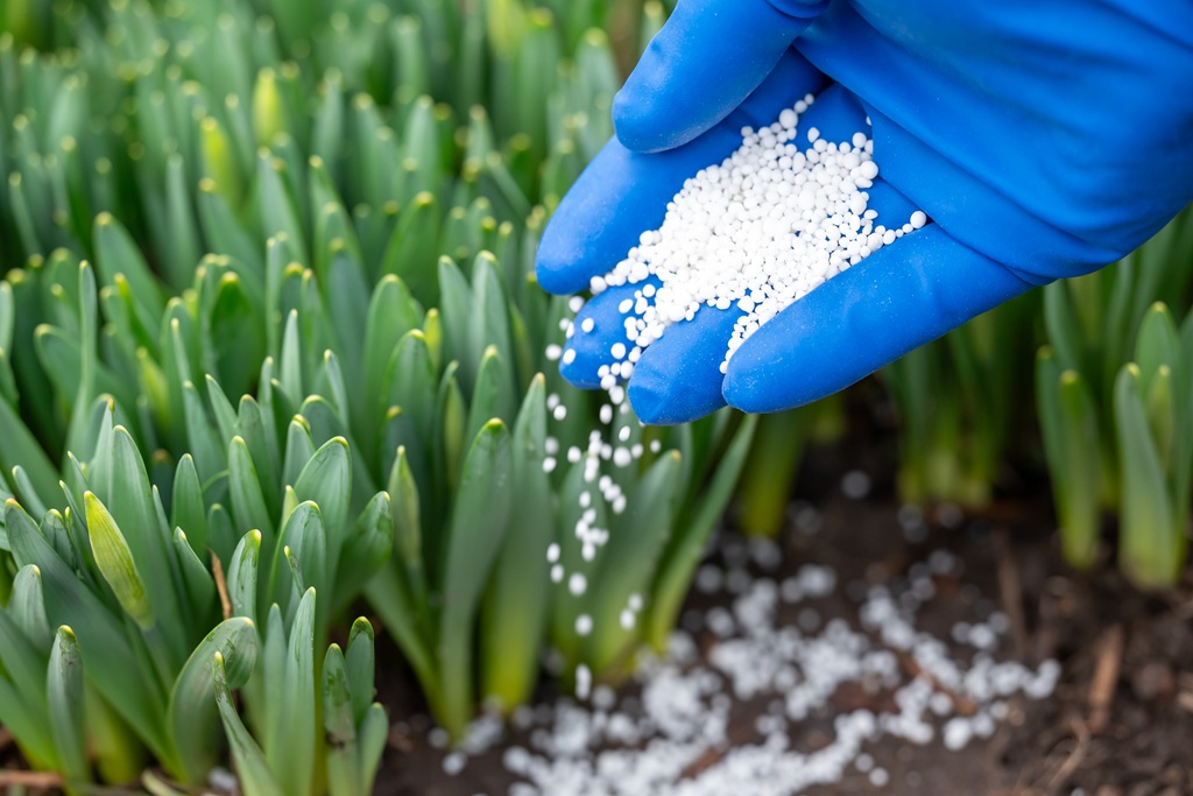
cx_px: 596
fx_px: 3977
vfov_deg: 11.4
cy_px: 398
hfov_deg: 17.1
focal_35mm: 120
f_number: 4
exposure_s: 1/400
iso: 800
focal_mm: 120
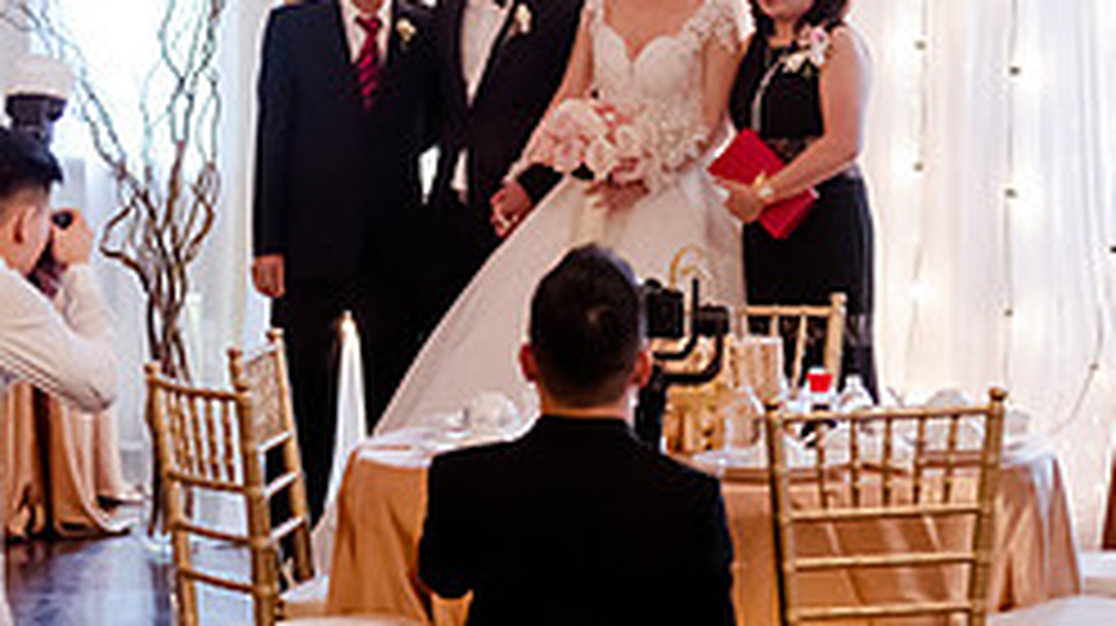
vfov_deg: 7.9
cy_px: -2
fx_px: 4494
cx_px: 518
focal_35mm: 152
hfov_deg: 14.2
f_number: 2.8
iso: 4000
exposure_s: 1/200
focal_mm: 62
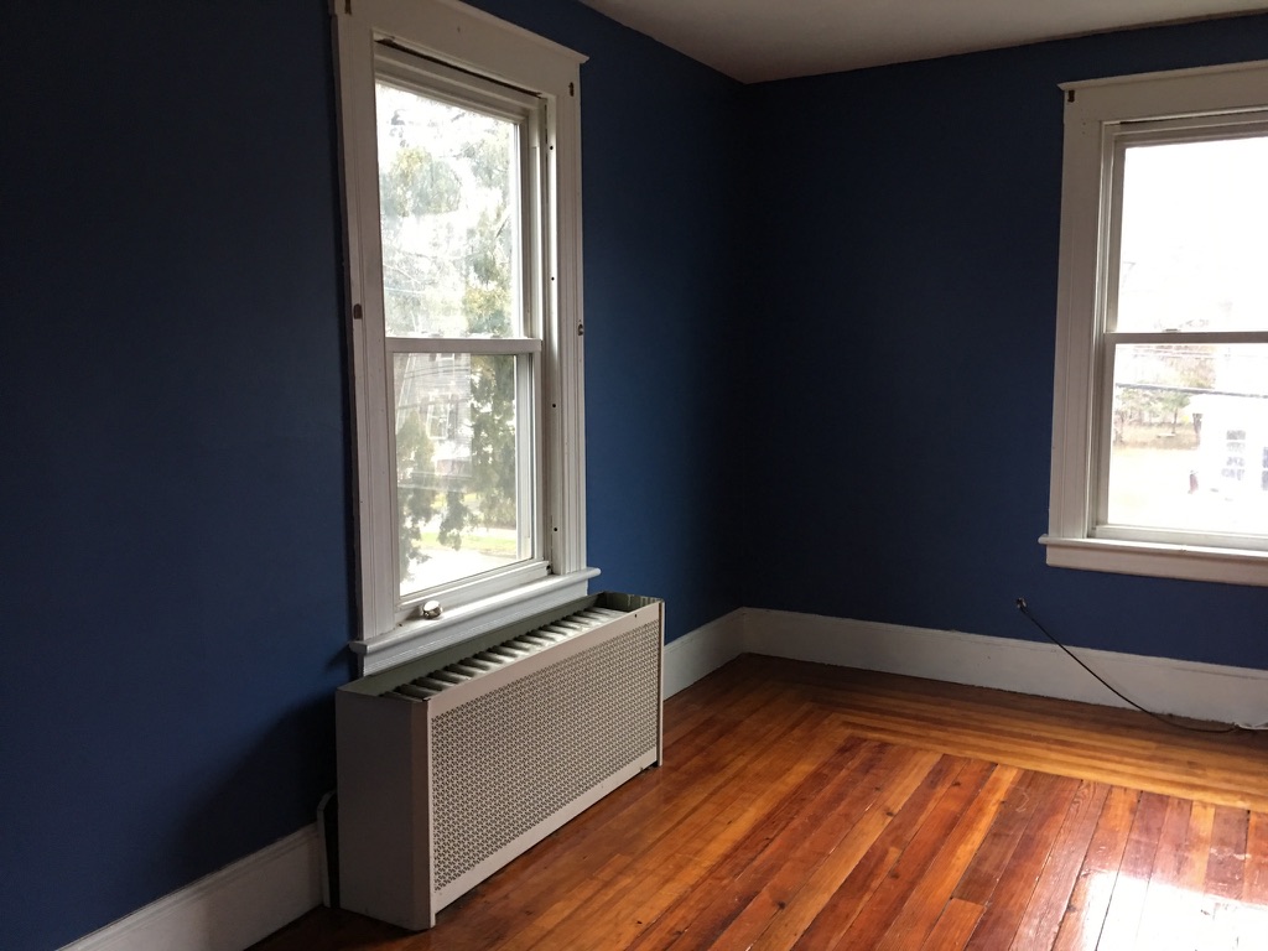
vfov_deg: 48.2
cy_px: 476
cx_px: 634
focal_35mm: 29
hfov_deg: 61.7
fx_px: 1062
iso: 64
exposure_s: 1/15
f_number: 2.2
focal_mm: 4.15
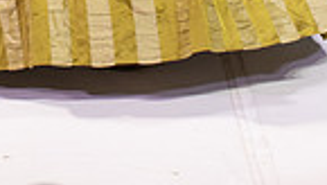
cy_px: -318
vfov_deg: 4.6
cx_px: 76
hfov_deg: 8.3
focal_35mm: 259
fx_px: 2249
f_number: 5.6
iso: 2000
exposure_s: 1/400
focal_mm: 80
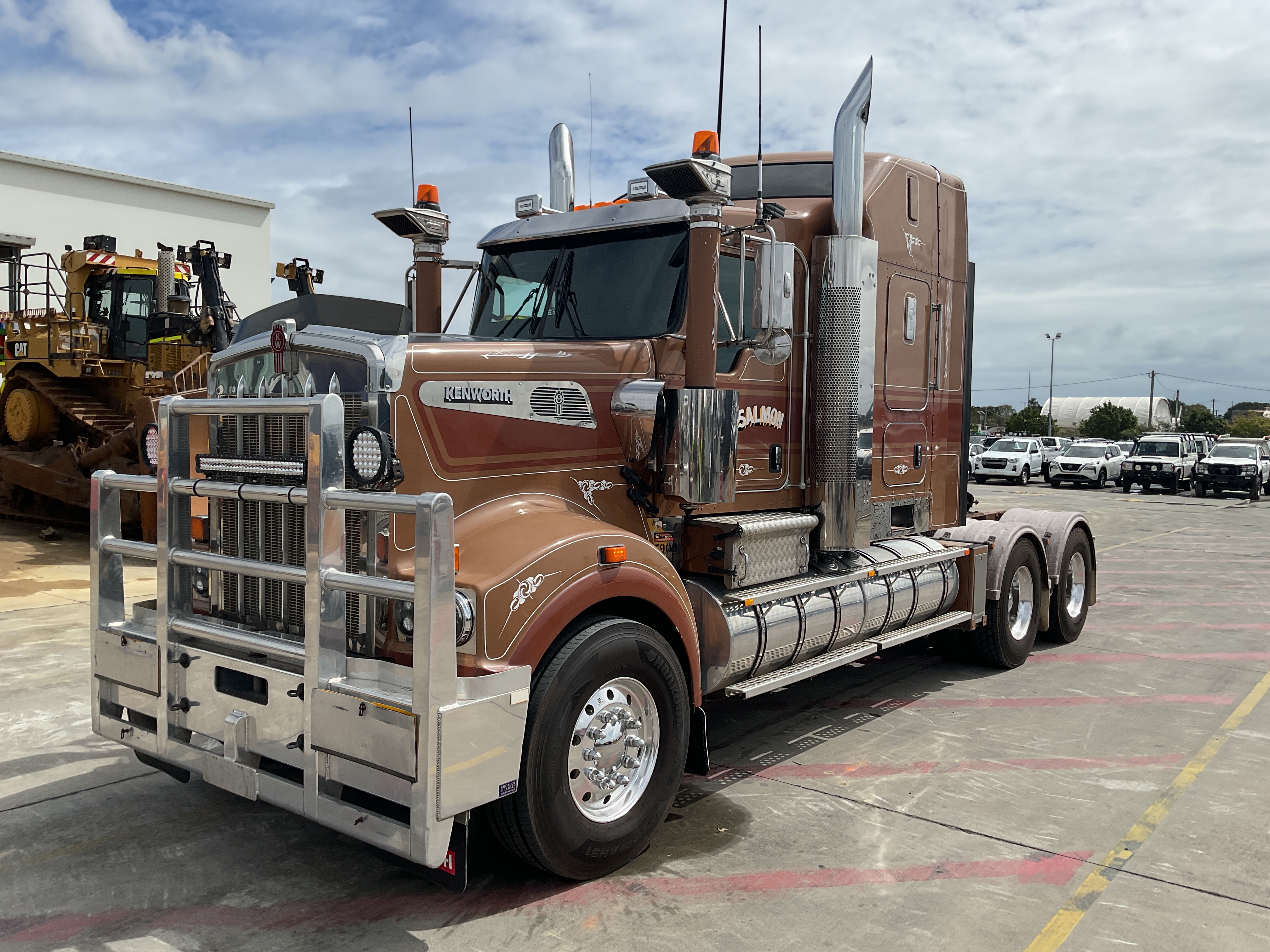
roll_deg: -1.5
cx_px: 635
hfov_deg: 61.7
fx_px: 1064
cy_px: 476
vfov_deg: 48.2
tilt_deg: -3.0
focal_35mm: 29
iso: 16
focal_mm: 3
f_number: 1.8
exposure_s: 1/3788
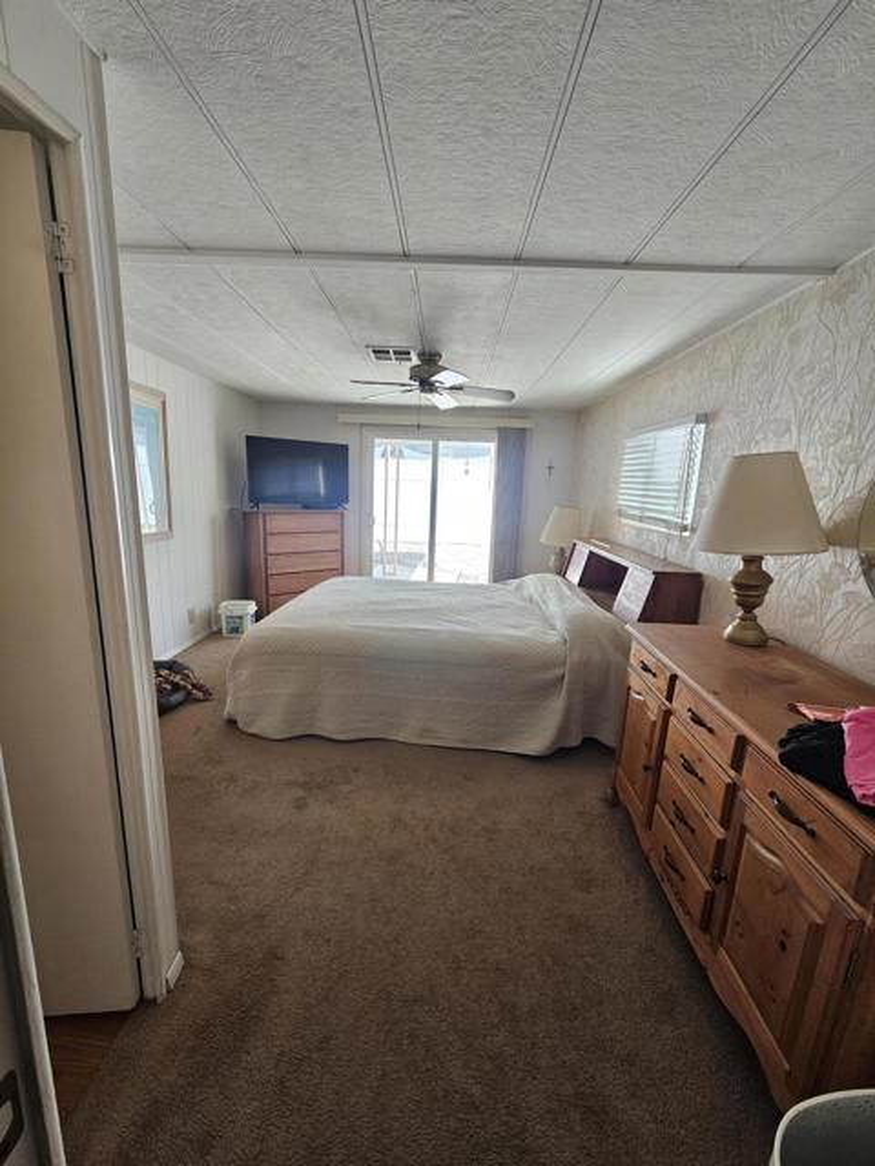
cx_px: 438
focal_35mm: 13
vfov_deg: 106.2
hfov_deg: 89.9
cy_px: 583
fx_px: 438
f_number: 2.2
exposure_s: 1/60
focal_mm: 2.2
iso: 64
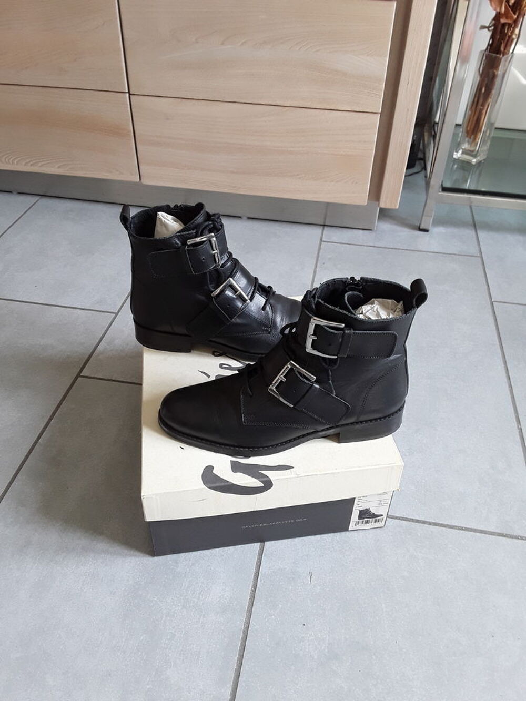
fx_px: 547
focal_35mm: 27
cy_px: 350
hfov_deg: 51.4
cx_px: 263
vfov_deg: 65.3
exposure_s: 1/33
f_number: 1.9
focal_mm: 2.91
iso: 50
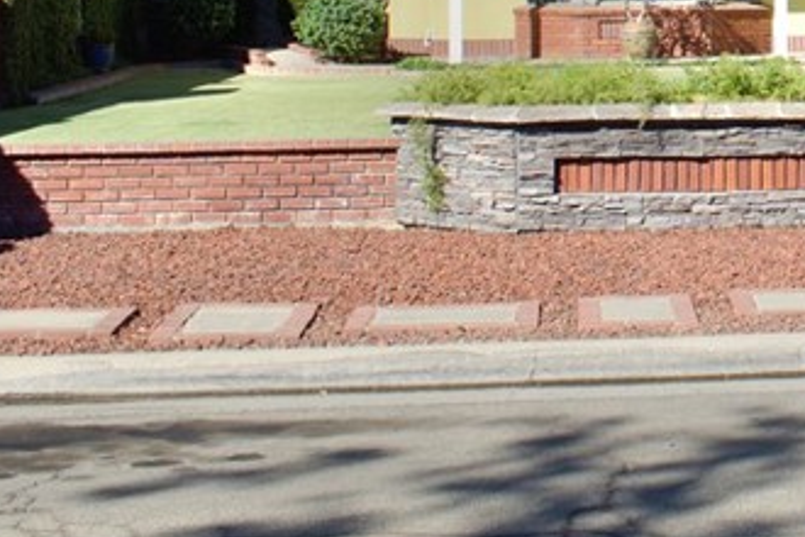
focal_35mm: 93
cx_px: 993
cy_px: -181
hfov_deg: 20.4
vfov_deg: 14.1
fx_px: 2079
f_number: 8
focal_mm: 20
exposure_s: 1/800
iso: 100
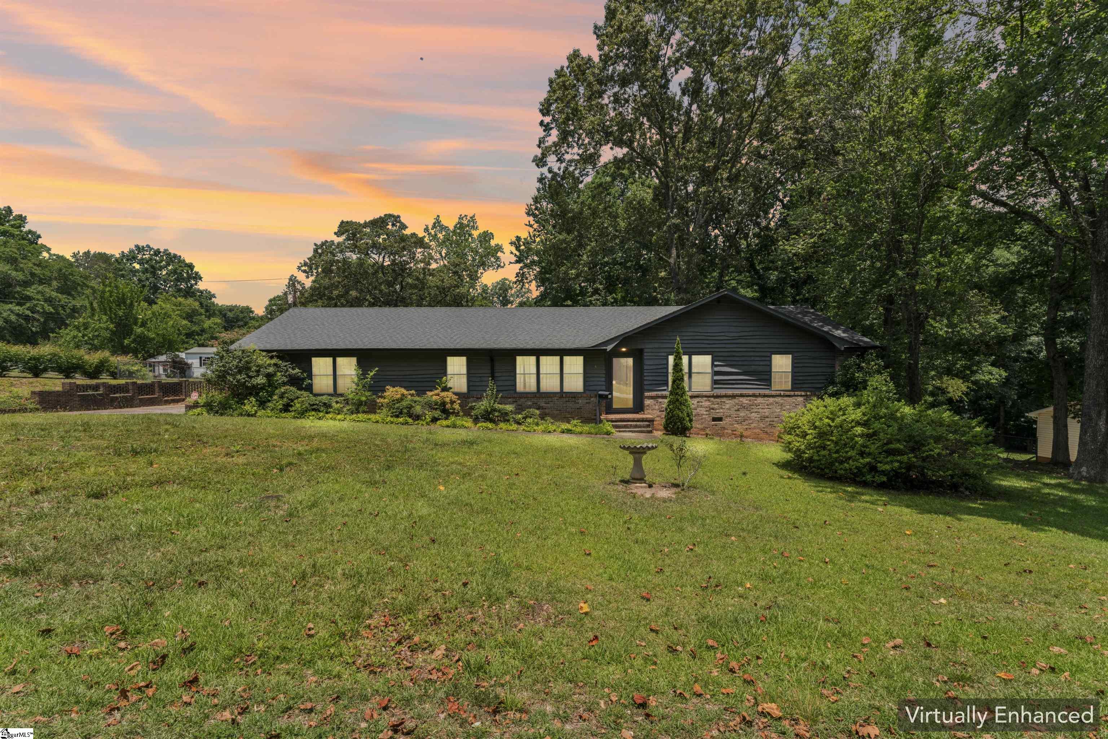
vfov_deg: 74.8
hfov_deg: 97.8
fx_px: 483
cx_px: 554
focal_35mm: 16
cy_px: 370
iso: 100
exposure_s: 1/20
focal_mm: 15.7
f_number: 22
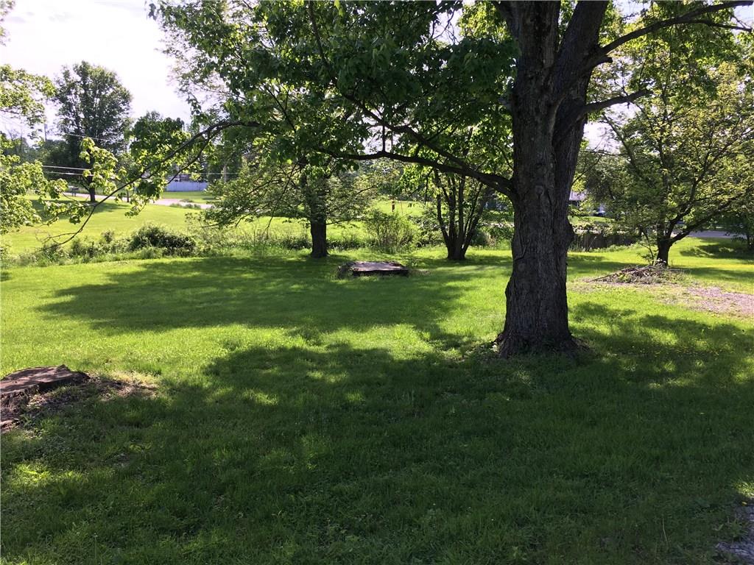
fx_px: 632
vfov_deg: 48.2
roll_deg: +0.9
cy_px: 282
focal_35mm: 29
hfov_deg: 61.7
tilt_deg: -7.7
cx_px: 377
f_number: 2.2
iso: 25
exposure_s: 1/375
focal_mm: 4.15
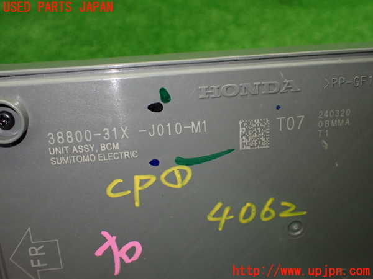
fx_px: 388
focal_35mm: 36
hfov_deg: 51.4
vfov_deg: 39.7
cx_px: 186
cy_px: 140
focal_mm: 6.37
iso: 500
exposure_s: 1/160
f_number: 2.5
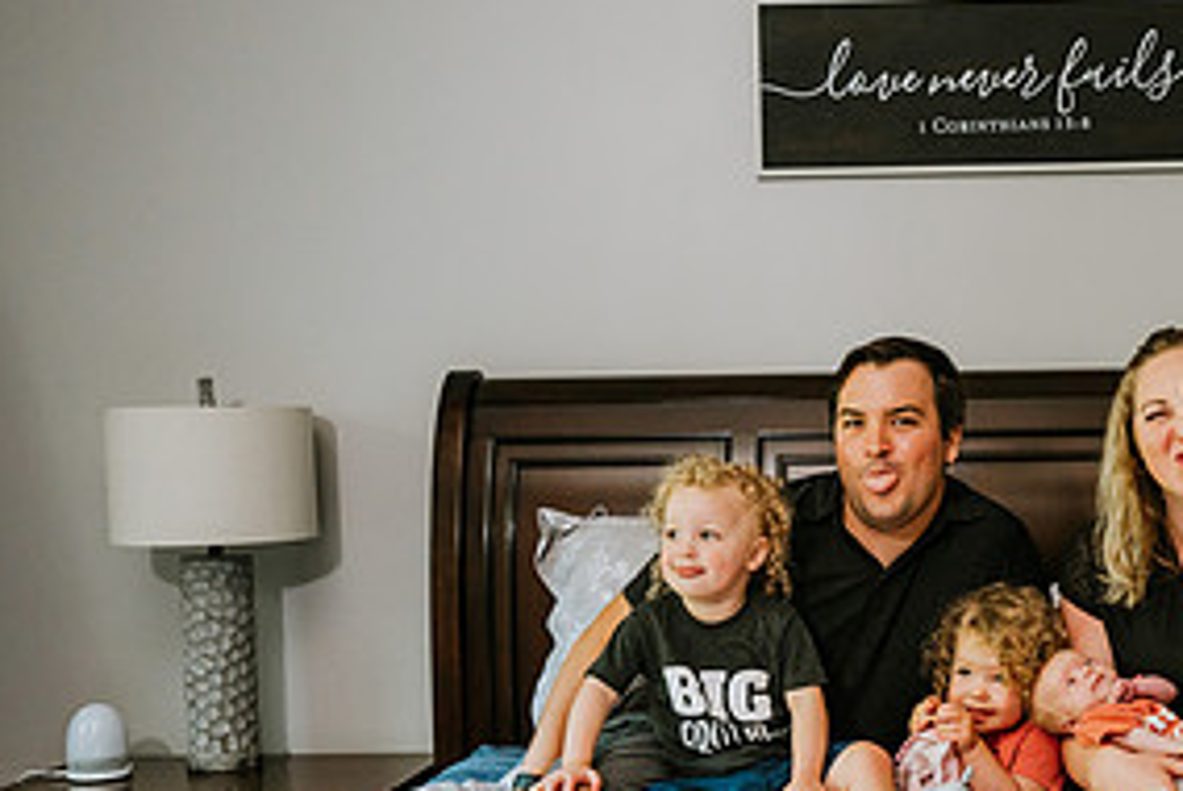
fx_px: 1710
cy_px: 593
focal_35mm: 52
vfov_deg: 25.7
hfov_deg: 36.9
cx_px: 937
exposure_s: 1/250
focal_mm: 25.5
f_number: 2.8
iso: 1000
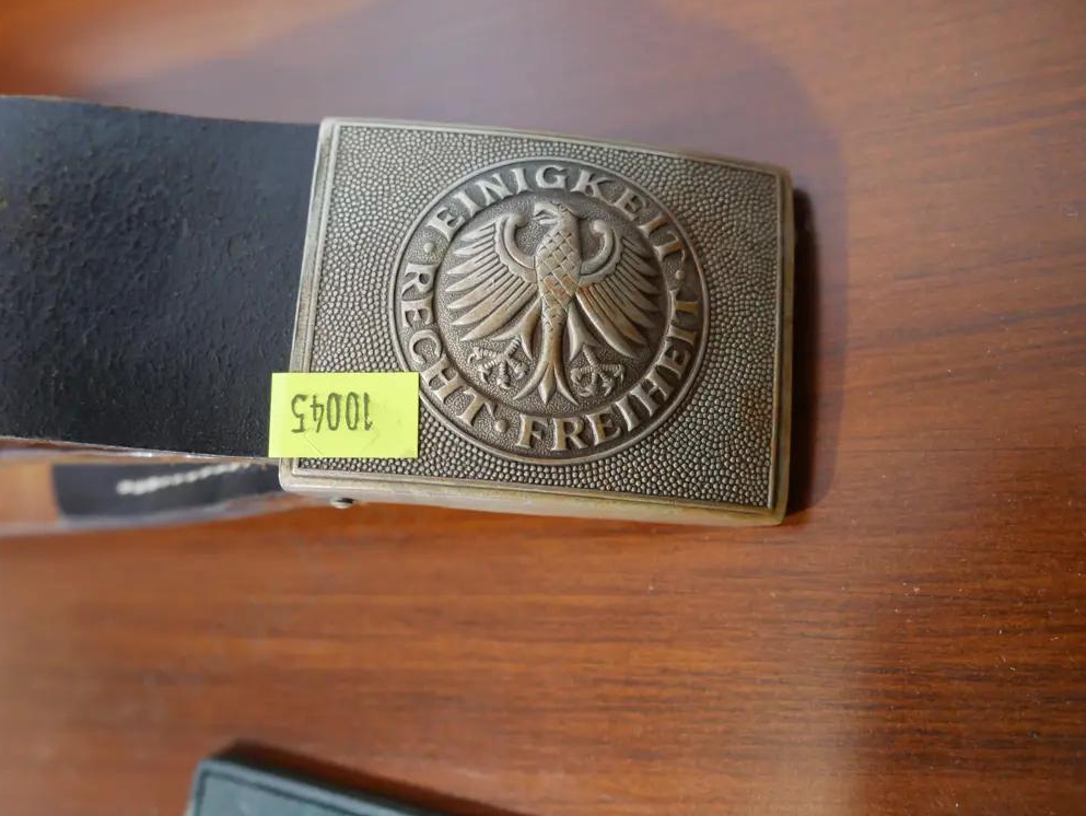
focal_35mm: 33
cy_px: 397
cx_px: 553
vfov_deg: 43.0
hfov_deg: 55.3
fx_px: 1036
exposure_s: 1/60
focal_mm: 16
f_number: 3.6
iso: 1600
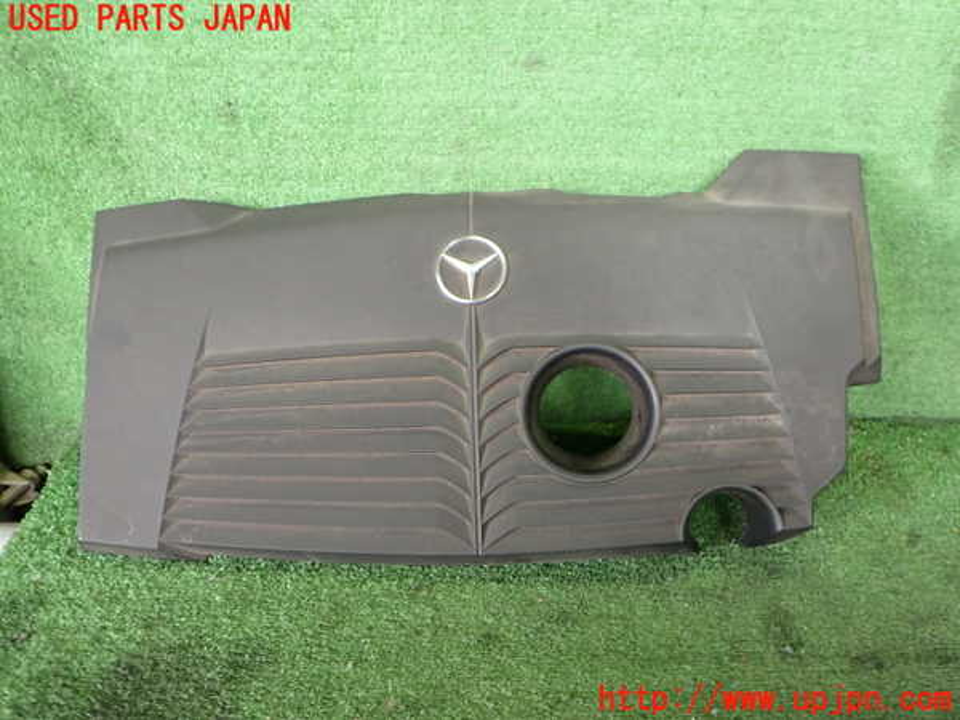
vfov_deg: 46.8
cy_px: 360
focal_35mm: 30
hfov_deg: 60.0
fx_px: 832
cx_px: 480
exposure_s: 1/50
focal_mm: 5.4
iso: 400
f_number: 2.3
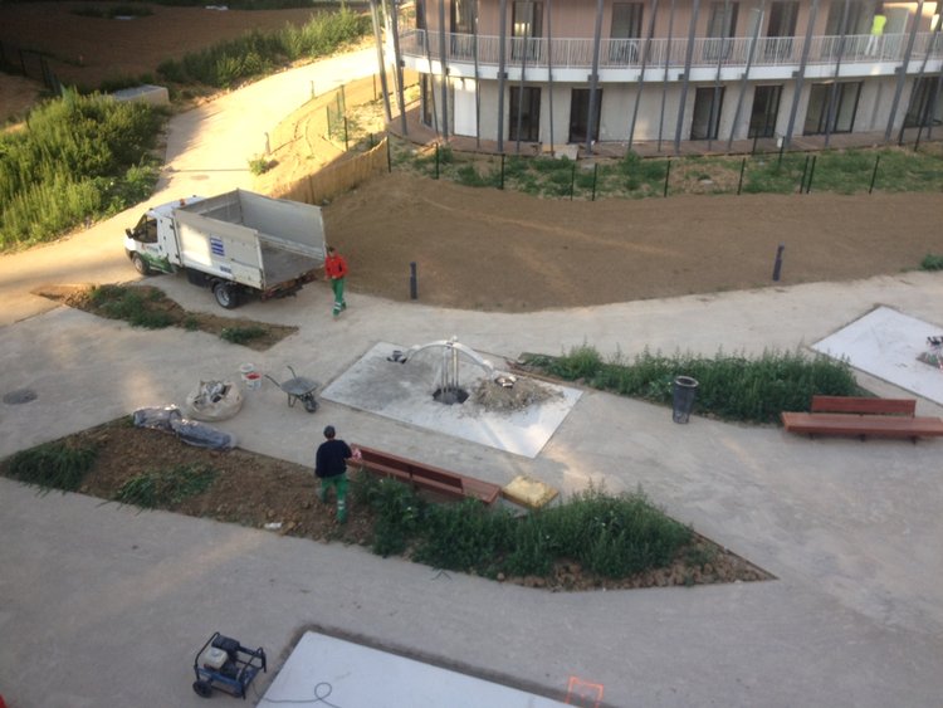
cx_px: 472
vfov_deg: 40.7
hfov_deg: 52.6
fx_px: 954
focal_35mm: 35
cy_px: 354
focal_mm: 4.28
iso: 64
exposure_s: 1/255
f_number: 2.4
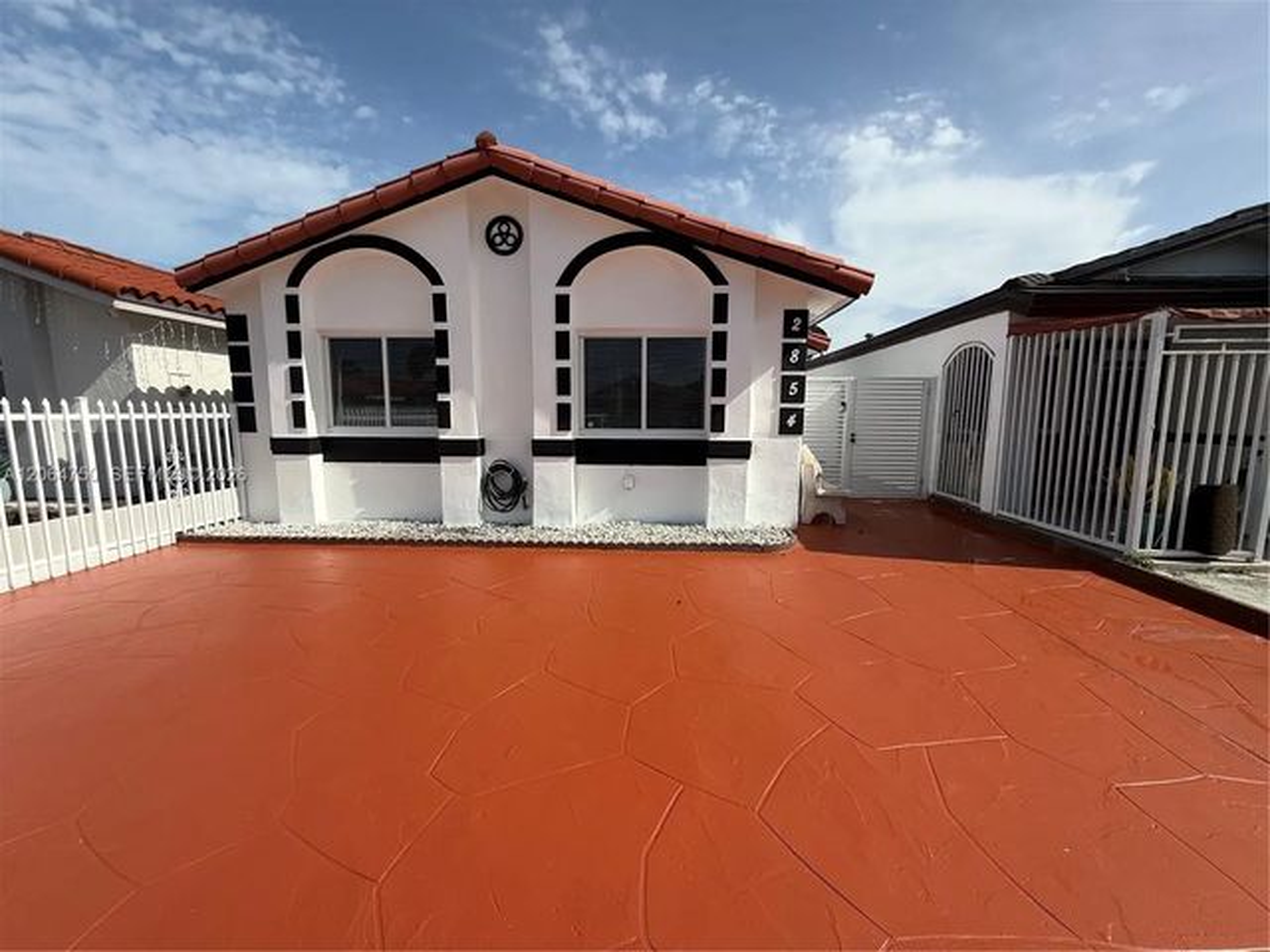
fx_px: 514
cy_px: 476
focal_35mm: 14
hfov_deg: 102.1
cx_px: 635
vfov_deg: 85.7
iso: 50
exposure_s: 1/2611
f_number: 2.2
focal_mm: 2.22
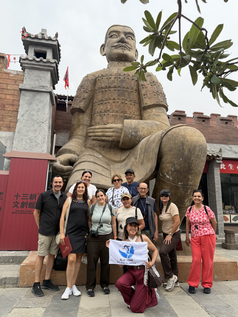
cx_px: 119
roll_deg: -1.3
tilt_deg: +12.3
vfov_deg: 71.6
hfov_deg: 56.8
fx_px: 220
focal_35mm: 24
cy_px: 158
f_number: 1.78
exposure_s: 1/1091
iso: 80
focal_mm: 6.76
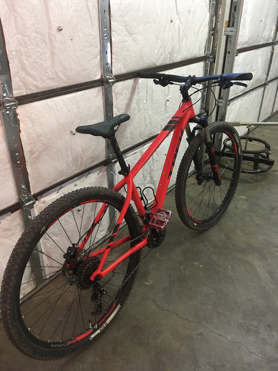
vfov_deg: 61.7
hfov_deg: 48.2
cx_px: 139
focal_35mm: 29
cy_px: 186
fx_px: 311
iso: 125
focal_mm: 4.15
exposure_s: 1/30
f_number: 2.2
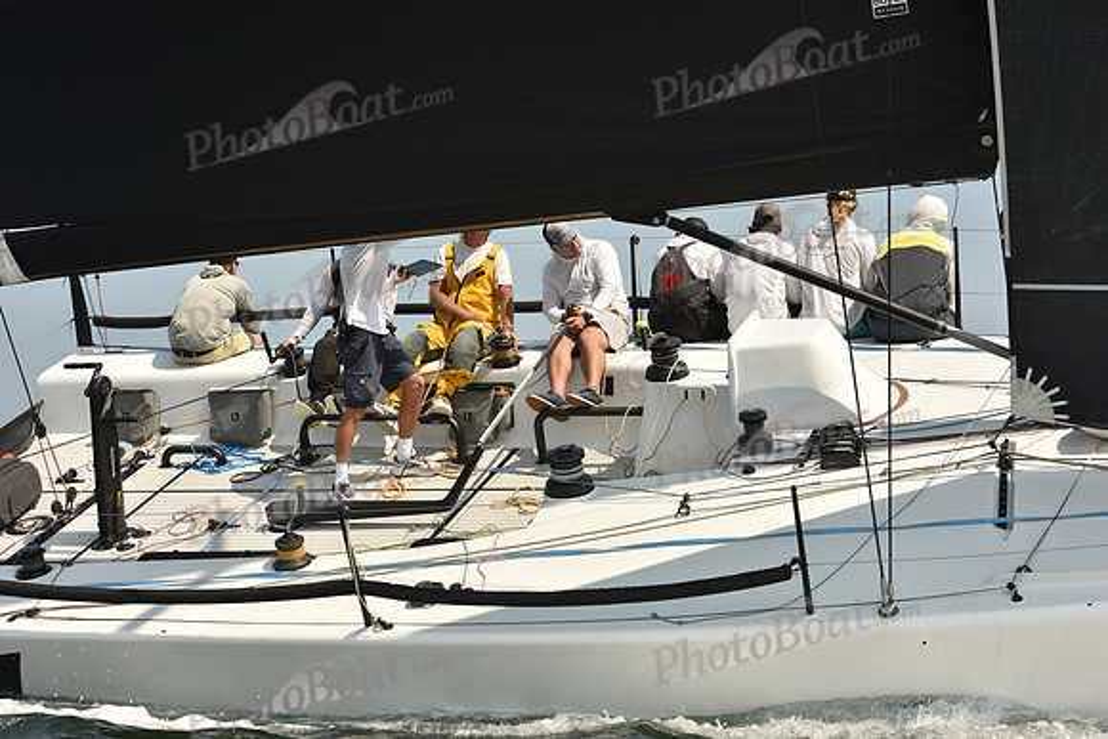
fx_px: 2155
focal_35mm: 70
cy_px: 370
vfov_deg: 19.5
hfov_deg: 28.8
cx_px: 554
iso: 250
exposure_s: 1/800
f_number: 9
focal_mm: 70
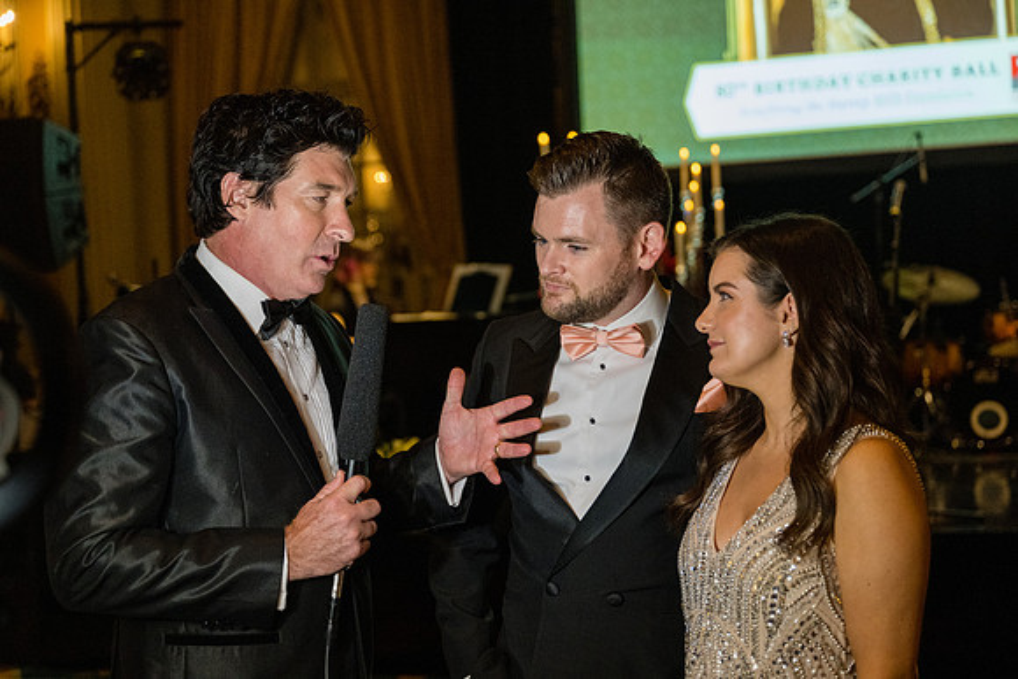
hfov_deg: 35.0
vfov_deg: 23.8
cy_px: 340
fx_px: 1612
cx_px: 509
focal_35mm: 57
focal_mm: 57
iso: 3200
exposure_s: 1/200
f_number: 3.2
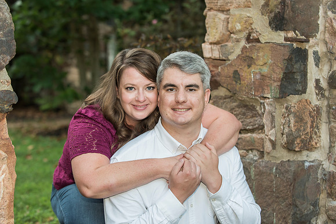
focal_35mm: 78
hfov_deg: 26.0
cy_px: 112
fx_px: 728
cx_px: 168
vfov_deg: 17.5
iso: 640
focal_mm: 78
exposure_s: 1/160
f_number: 4
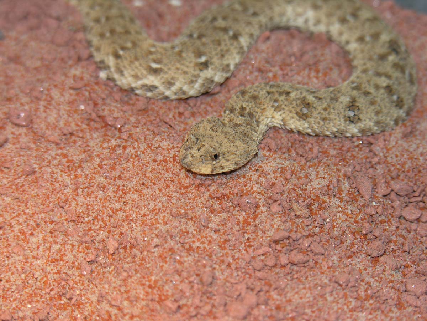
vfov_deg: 7.7
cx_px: 214
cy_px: 160
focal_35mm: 192
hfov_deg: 10.3
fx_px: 2368
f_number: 4.1
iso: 50
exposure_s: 1/60.1
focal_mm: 49
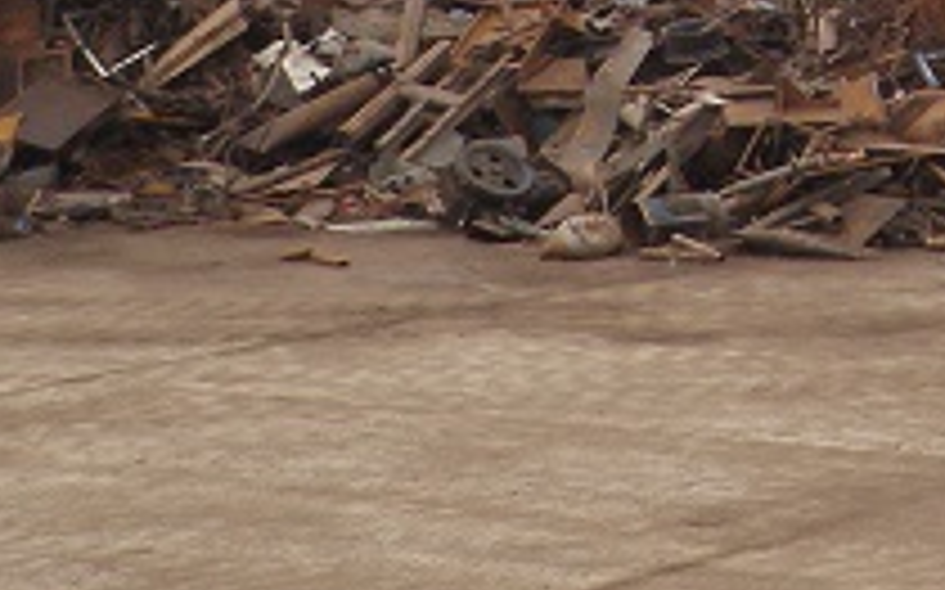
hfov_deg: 12.8
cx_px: 1694
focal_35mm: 149
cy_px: -545
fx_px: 3835
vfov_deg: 8.4
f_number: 4.1
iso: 50
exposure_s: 1/100
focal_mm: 6.53
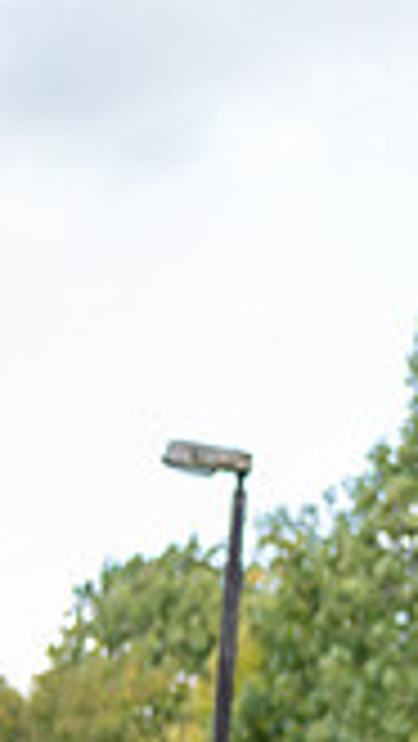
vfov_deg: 8.8
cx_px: -863
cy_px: 776
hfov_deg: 4.8
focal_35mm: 243
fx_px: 4781
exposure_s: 1/500
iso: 200
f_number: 3.2
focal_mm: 66
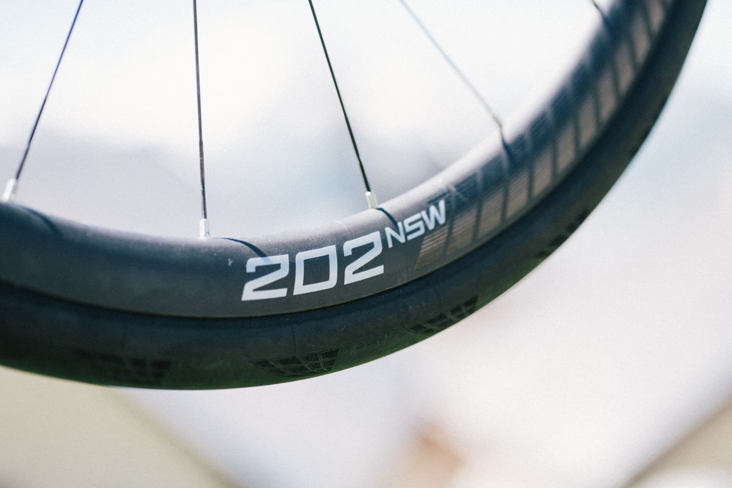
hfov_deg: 23.9
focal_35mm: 85
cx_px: 366
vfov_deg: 16.1
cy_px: 244
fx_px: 1728
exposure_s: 1/3200
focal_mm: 85
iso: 400
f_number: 2.8
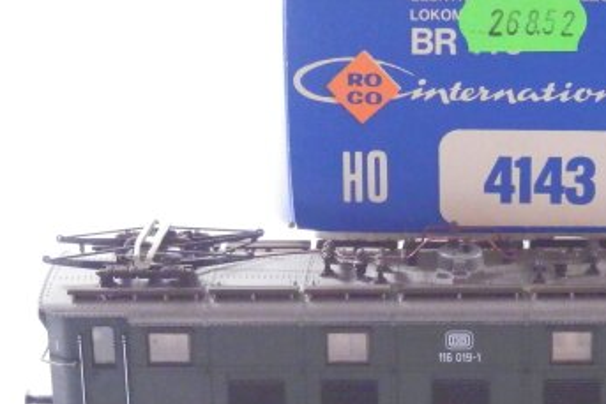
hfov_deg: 16.9
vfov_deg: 11.4
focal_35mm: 120
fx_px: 2021
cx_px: 484
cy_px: 224
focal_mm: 11.9
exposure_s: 1/160
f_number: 4.4
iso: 2500
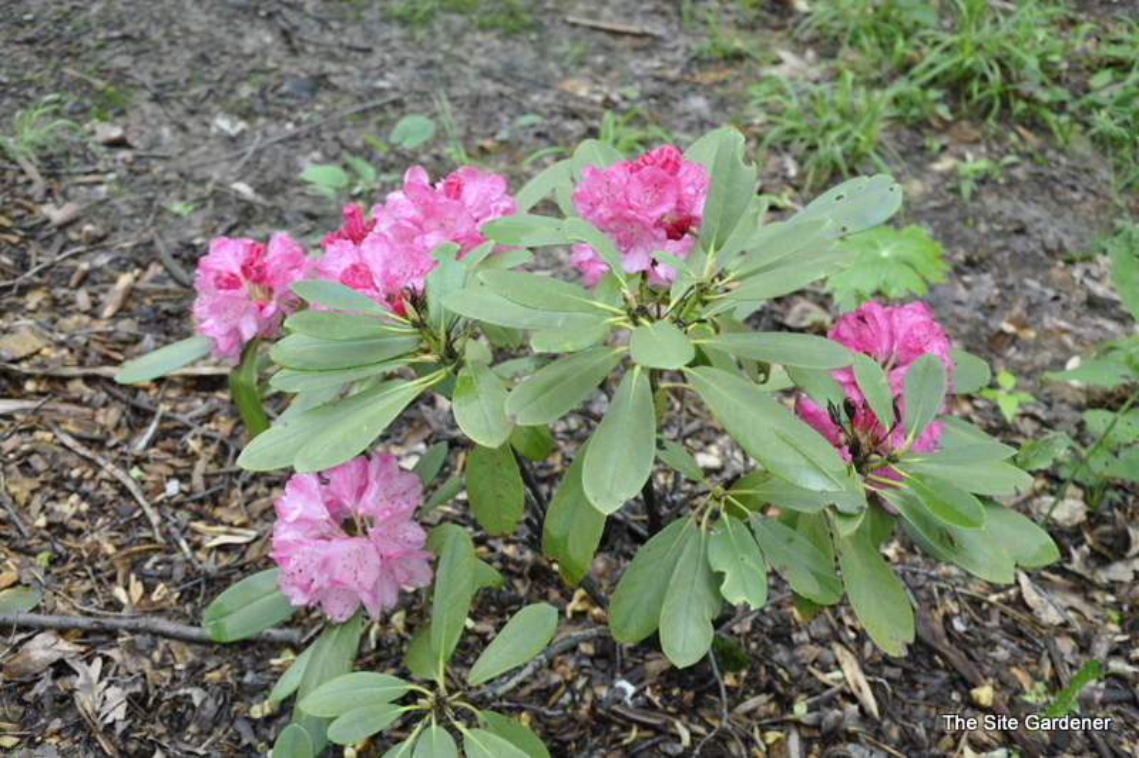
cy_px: 379
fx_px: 1660
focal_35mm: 52
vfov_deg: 25.7
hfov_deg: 37.9
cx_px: 570
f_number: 5.6
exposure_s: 1/30
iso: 220
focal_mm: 35
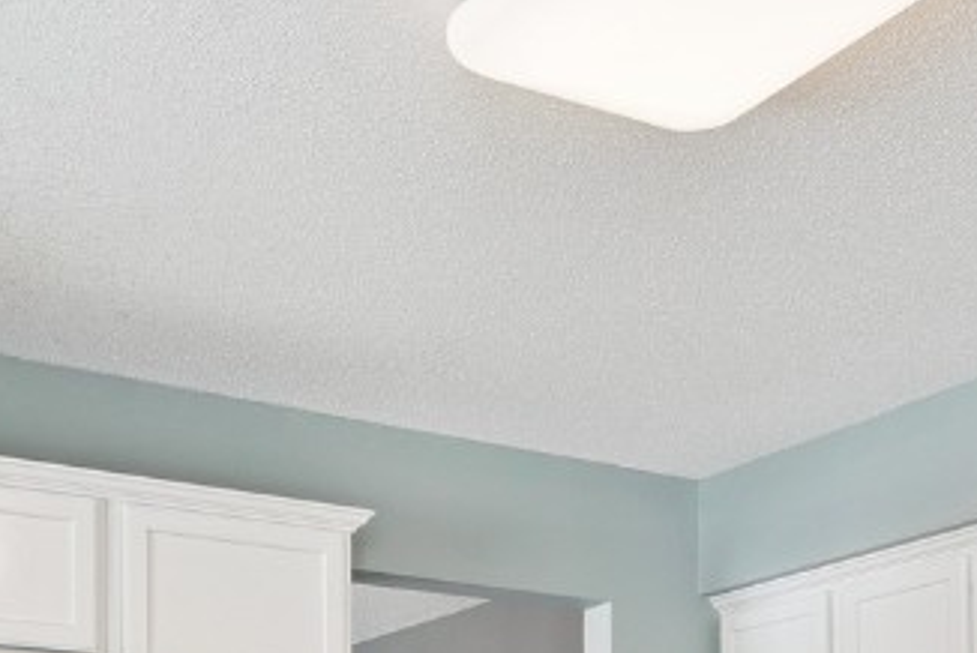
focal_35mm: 60
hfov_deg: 33.3
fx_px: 1630
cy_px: 932
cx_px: 542
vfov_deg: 20.1
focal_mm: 17
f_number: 8
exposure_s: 1/60
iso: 400
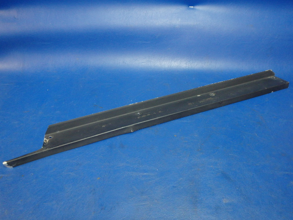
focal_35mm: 28
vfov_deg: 49.7
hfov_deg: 63.4
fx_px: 237
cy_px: 110
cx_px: 146
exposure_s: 1/30
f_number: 3.9
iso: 500
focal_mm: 5
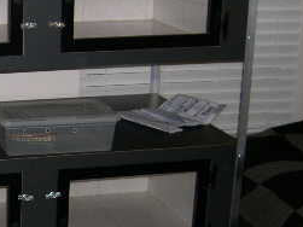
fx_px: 849
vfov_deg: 15.2
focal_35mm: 97
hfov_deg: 19.0
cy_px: 170
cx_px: -69
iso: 100
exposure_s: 1/60
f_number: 2.8
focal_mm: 8
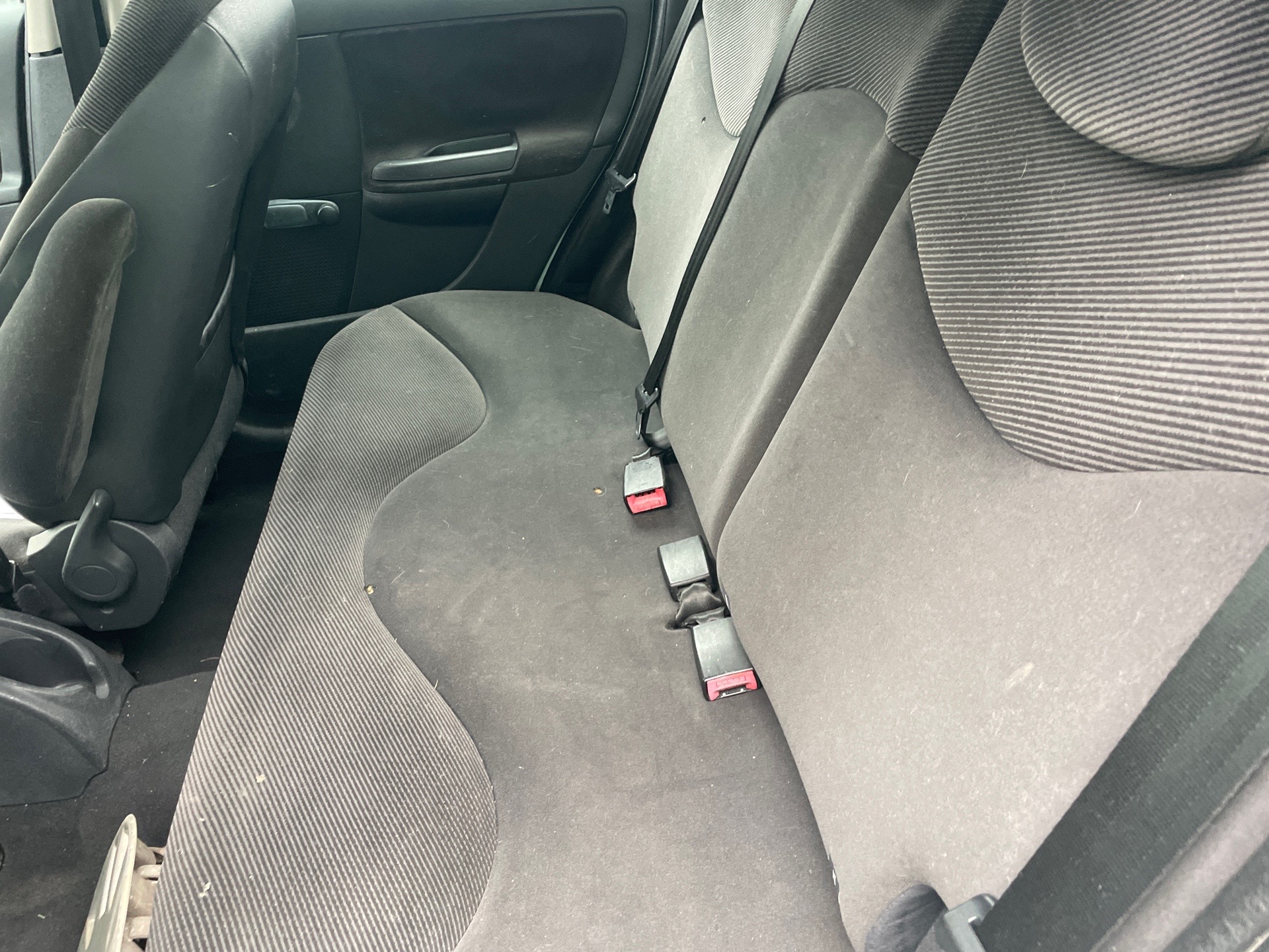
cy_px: 476
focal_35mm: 26
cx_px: 634
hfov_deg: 67.3
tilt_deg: -33.5
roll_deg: +2.7
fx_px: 953
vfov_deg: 53.1
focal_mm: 4.2
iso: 250
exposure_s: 1/60
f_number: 1.6
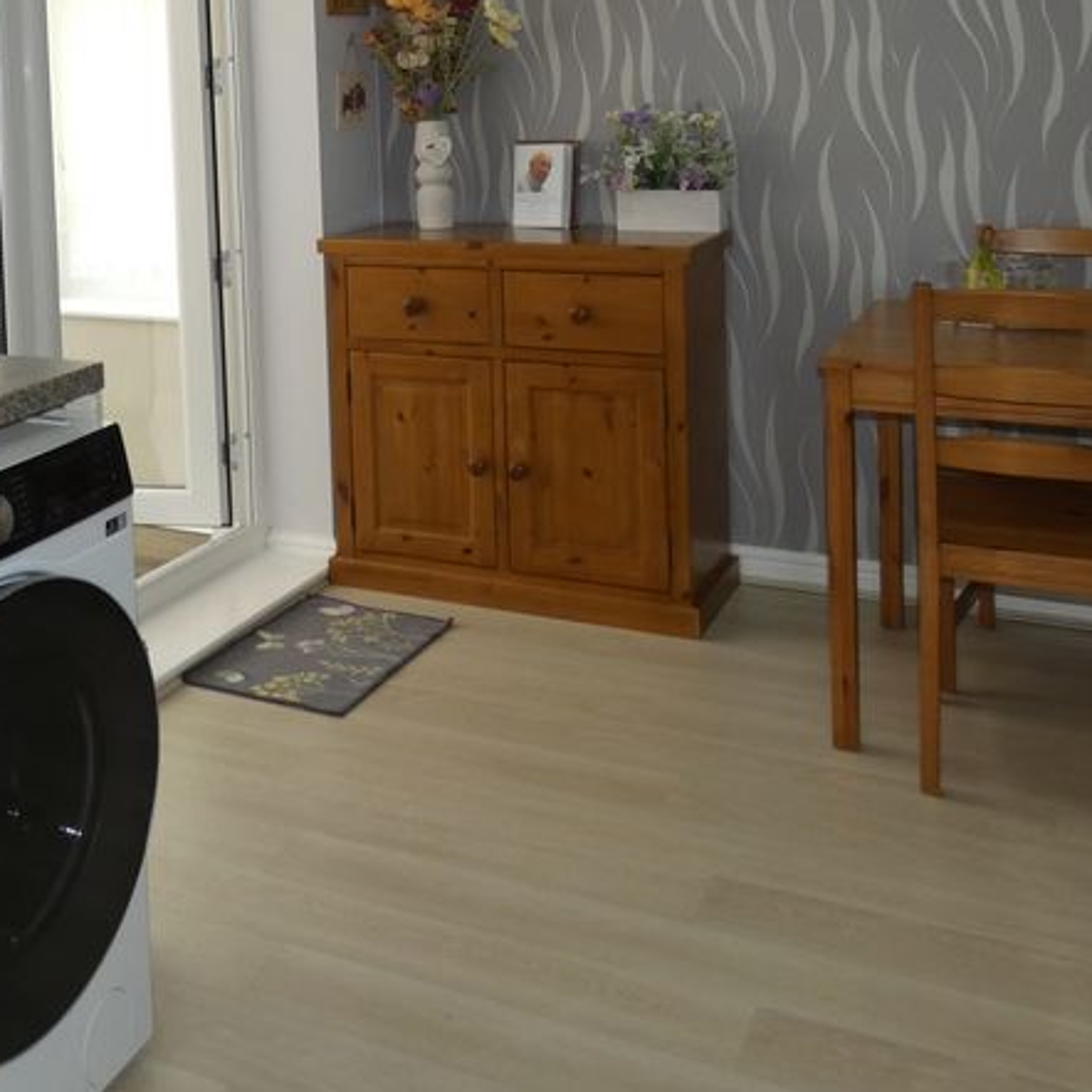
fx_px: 1463
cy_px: 151
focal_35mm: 41
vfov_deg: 38.6
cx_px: 245
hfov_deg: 39.6
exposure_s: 1/60
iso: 125
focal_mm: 3.6
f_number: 2.8
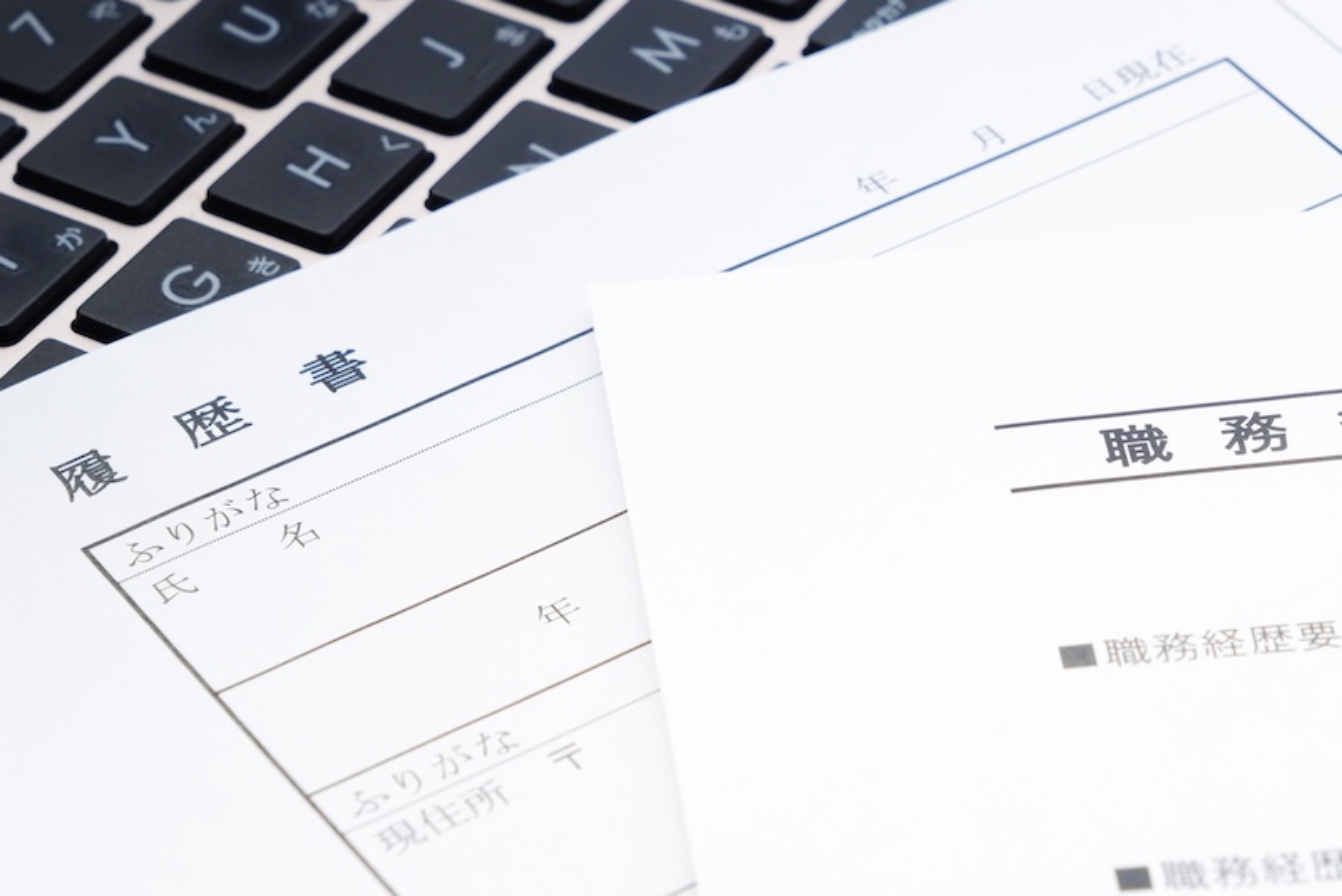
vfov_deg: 7.8
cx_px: 989
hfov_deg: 11.7
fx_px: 6524
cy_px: 442
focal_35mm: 175
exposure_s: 1/80
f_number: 9
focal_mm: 78.1
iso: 400
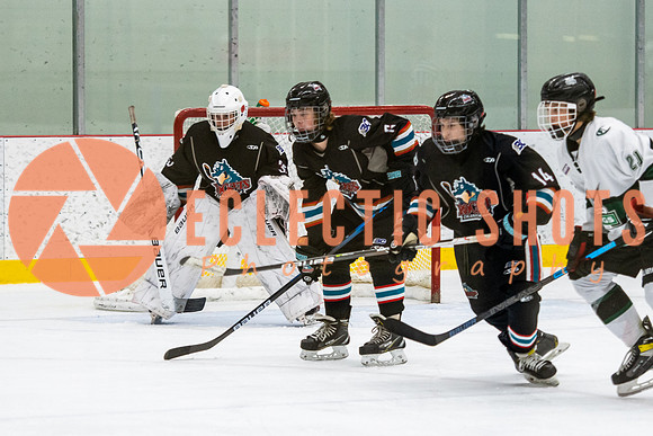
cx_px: 255
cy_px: 170
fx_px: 4091
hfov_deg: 9.1
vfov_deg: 6.1
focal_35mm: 225
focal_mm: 120
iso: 1800
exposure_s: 1/640
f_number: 2.8
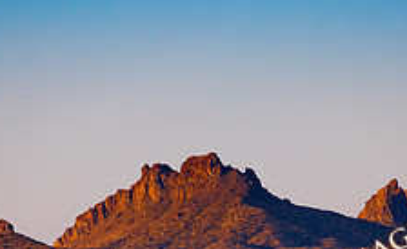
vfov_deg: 2.3
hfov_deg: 3.8
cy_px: 272
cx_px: 211
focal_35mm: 552
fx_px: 6086
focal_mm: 200
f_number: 4
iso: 100
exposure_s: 1/640
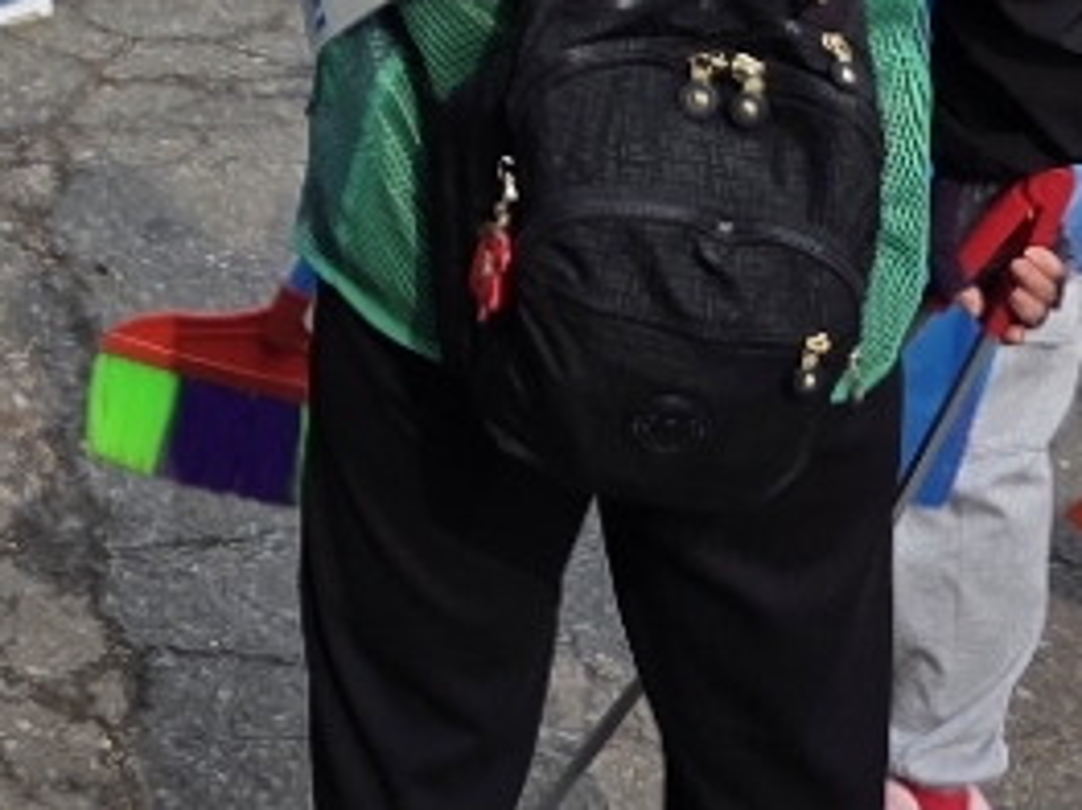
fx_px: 3499
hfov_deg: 16.4
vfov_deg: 12.2
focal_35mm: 112
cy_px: -633
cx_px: -424
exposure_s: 1/2913
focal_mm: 5.4
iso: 80
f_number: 1.8
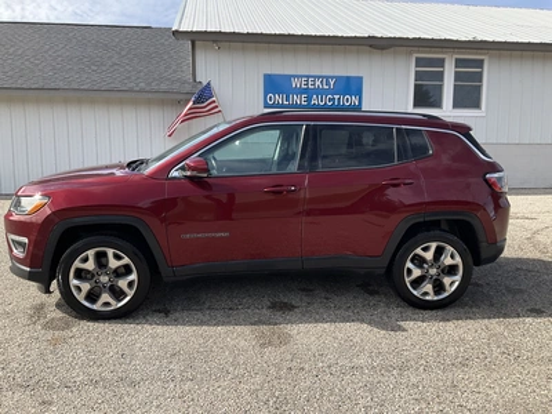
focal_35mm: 29
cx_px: 276
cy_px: 207
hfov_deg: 61.7
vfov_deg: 48.2
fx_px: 462
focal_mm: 3
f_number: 1.8
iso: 25
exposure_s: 1/1035
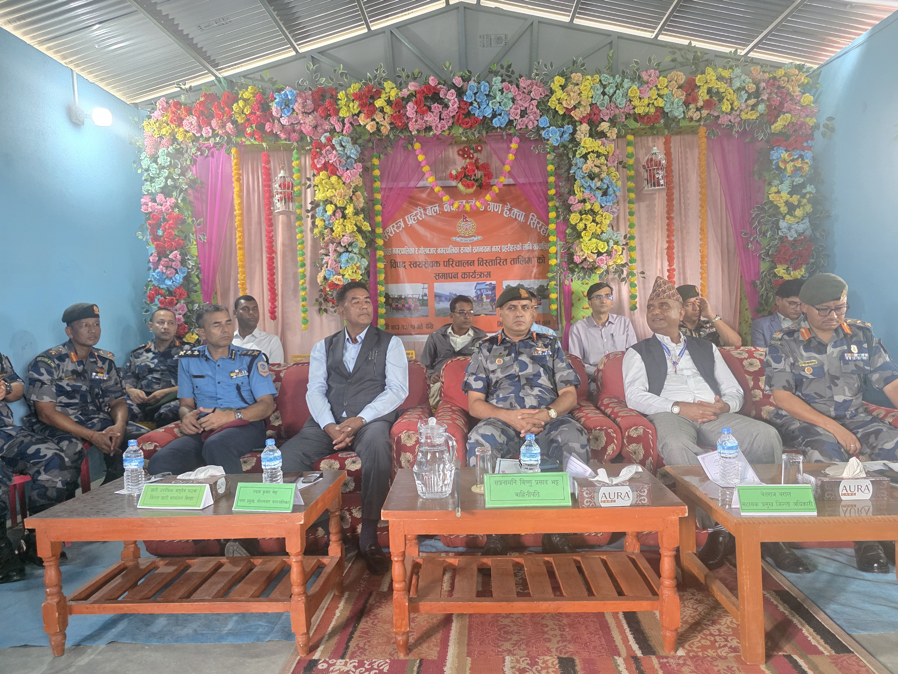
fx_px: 597
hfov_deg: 73.9
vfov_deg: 58.9
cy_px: 337
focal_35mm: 23
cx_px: 449
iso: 1250
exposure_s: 1/120
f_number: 1.7
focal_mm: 6.3
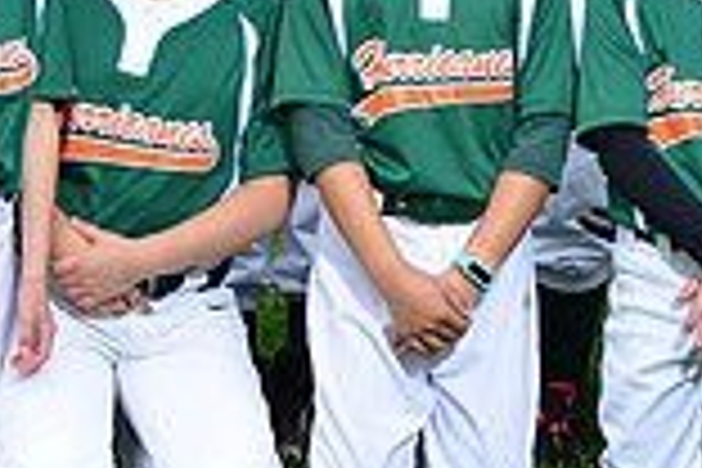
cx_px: 184
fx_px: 6240
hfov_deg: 6.4
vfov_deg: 4.3
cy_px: -232
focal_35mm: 320
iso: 320
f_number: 10
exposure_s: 1/200
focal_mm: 86
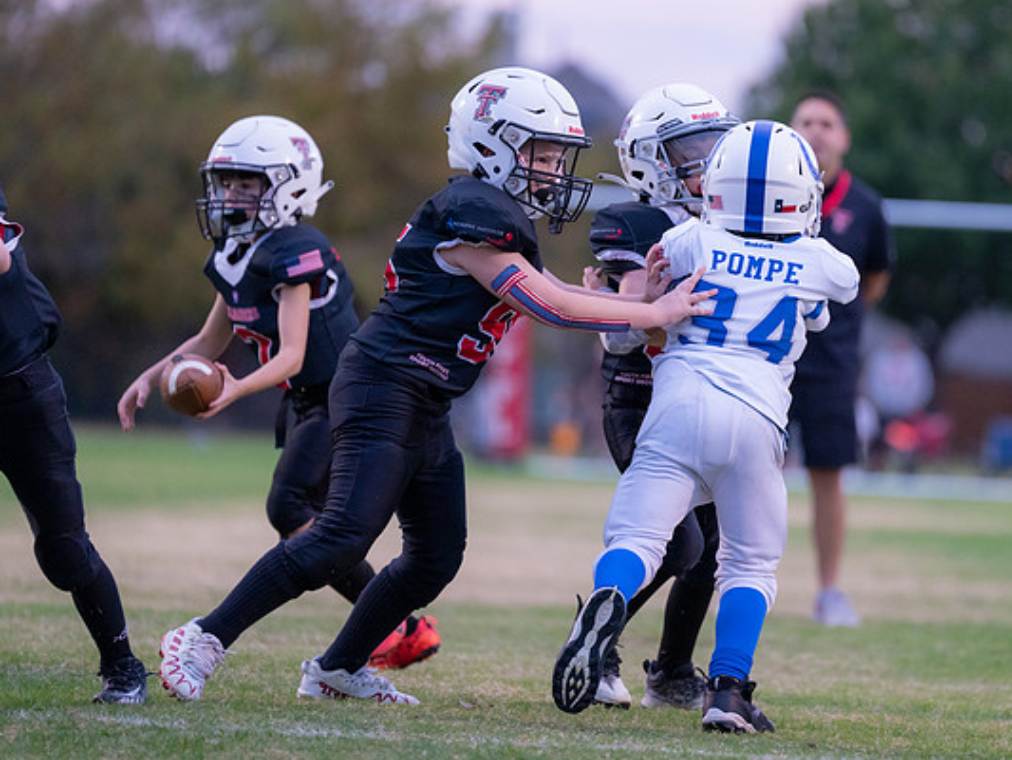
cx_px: 641
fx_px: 7661
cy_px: 313
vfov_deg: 5.7
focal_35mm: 262
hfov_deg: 7.6
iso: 3200
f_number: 2.8
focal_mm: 200
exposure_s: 1/1250
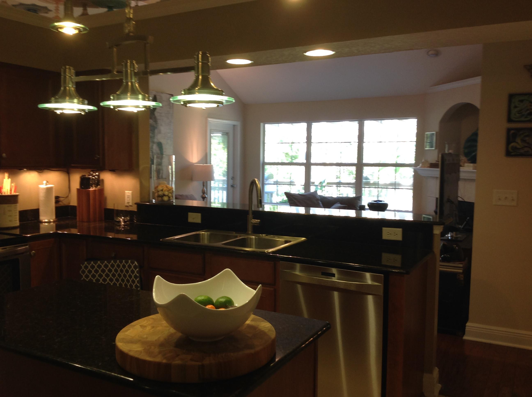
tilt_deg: -5.8
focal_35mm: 35
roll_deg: -0.2
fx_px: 537
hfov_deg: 52.7
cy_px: 198
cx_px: 266
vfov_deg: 40.6
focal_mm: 4.28
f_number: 2.4
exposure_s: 1/24
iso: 64
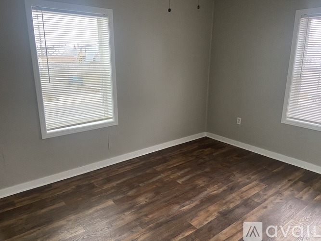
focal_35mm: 26
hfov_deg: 67.3
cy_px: 120
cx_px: 160
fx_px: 241
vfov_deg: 53.0
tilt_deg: -13.3
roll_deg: +0.7
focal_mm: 4.25
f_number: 1.8
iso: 200
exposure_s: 1/60
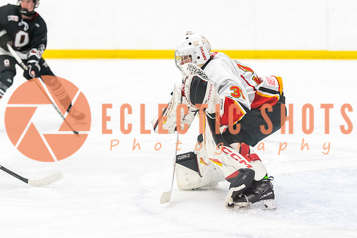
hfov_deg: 11.7
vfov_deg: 7.8
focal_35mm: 175
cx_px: 227
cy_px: 112
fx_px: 1736
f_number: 2.8
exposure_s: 1/640
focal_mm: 135
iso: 3200
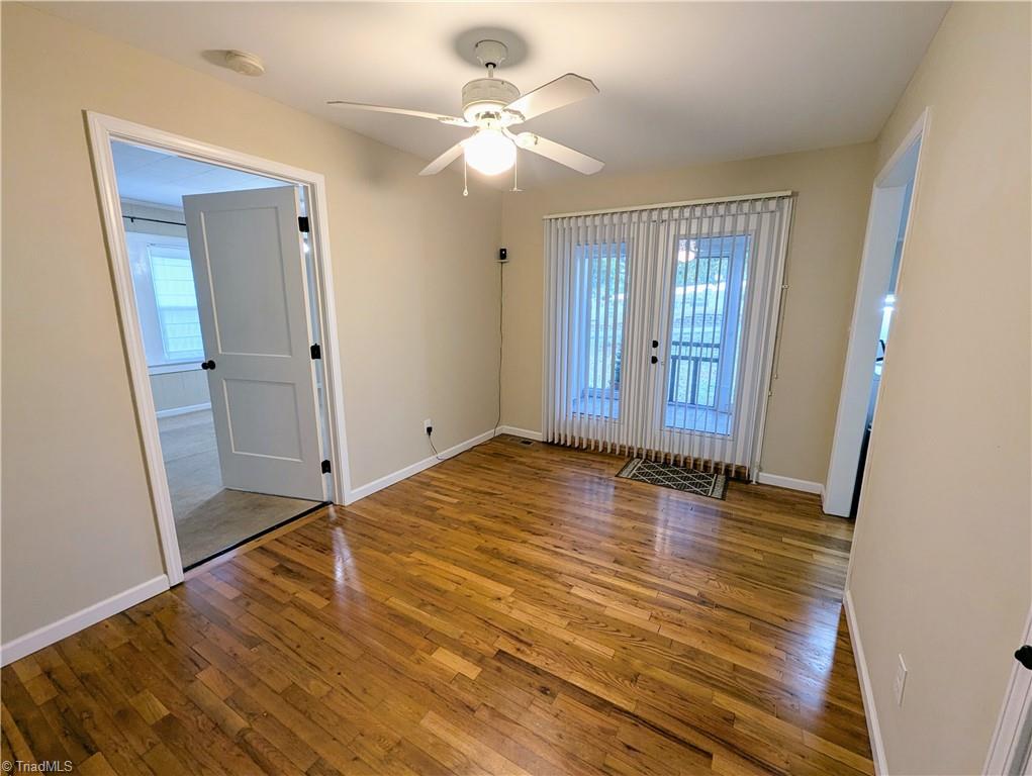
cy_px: 388
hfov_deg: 106.1
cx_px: 516
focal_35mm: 13
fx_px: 388
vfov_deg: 90.0
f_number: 2.2
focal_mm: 1.95
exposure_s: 1/24
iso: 69
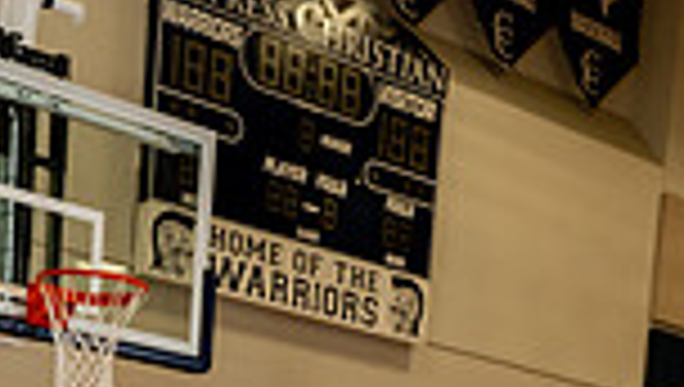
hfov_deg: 22.2
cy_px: 990
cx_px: 315
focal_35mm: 96
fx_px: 1744
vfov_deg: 10.5
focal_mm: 31
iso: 400
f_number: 5.6
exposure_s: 1/250
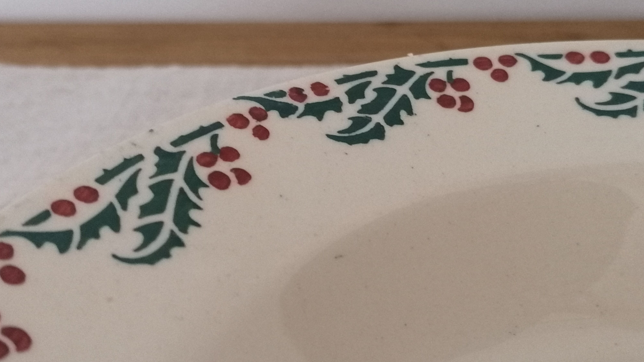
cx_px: 321
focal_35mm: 59
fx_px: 1008
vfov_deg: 20.4
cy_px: 197
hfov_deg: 35.4
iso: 2000
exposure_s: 1/16.7
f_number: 1.8
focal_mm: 4.75
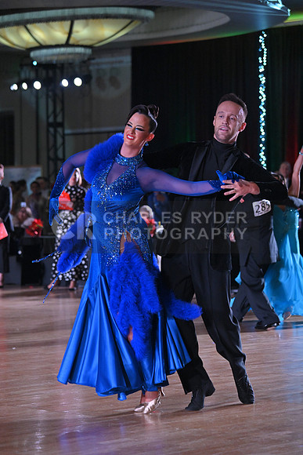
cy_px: 228
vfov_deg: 17.1
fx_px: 1514
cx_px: 152
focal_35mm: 120
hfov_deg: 11.4
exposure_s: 1/400
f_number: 5
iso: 4000
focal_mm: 120
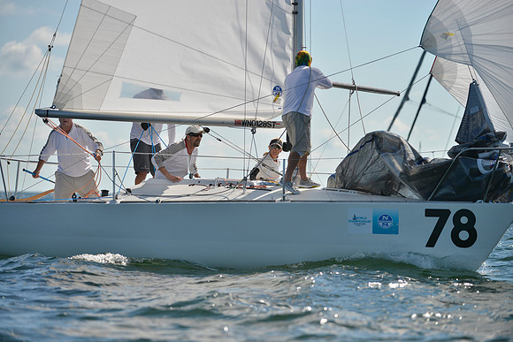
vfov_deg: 6.9
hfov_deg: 10.3
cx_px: 256
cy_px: 171
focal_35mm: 200
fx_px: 2851
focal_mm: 200
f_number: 4
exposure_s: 1/2500
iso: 200
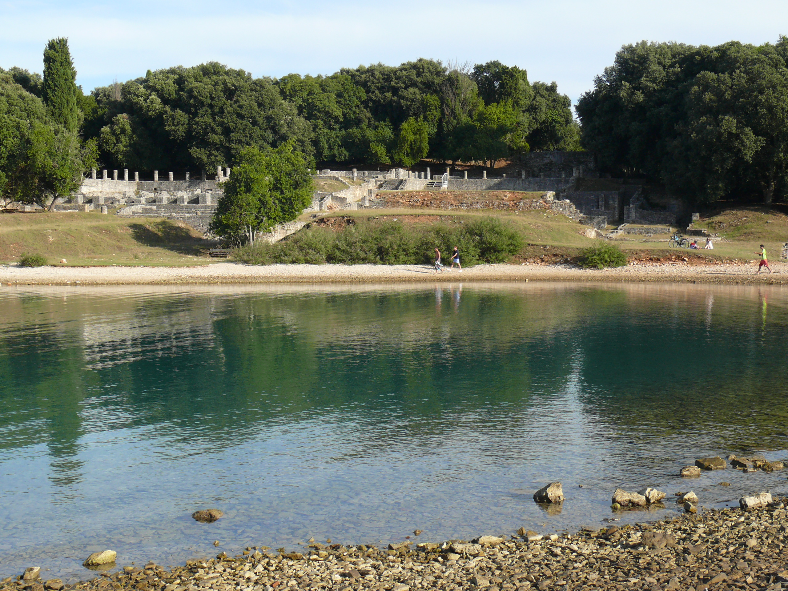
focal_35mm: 56
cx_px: 394
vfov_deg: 26.1
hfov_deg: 34.3
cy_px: 296
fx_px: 1275
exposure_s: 1/500
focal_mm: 10.5
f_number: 4
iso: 100
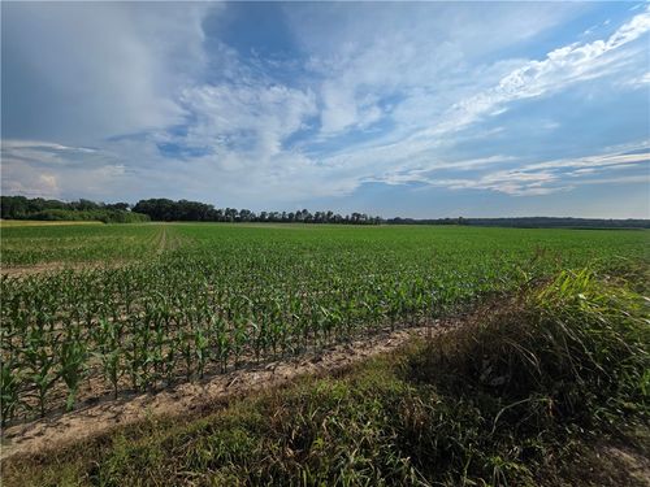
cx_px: 325
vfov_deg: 89.9
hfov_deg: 106.2
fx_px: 244
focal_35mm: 13
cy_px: 244
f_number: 1.9
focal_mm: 2.2
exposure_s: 1/3647
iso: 40
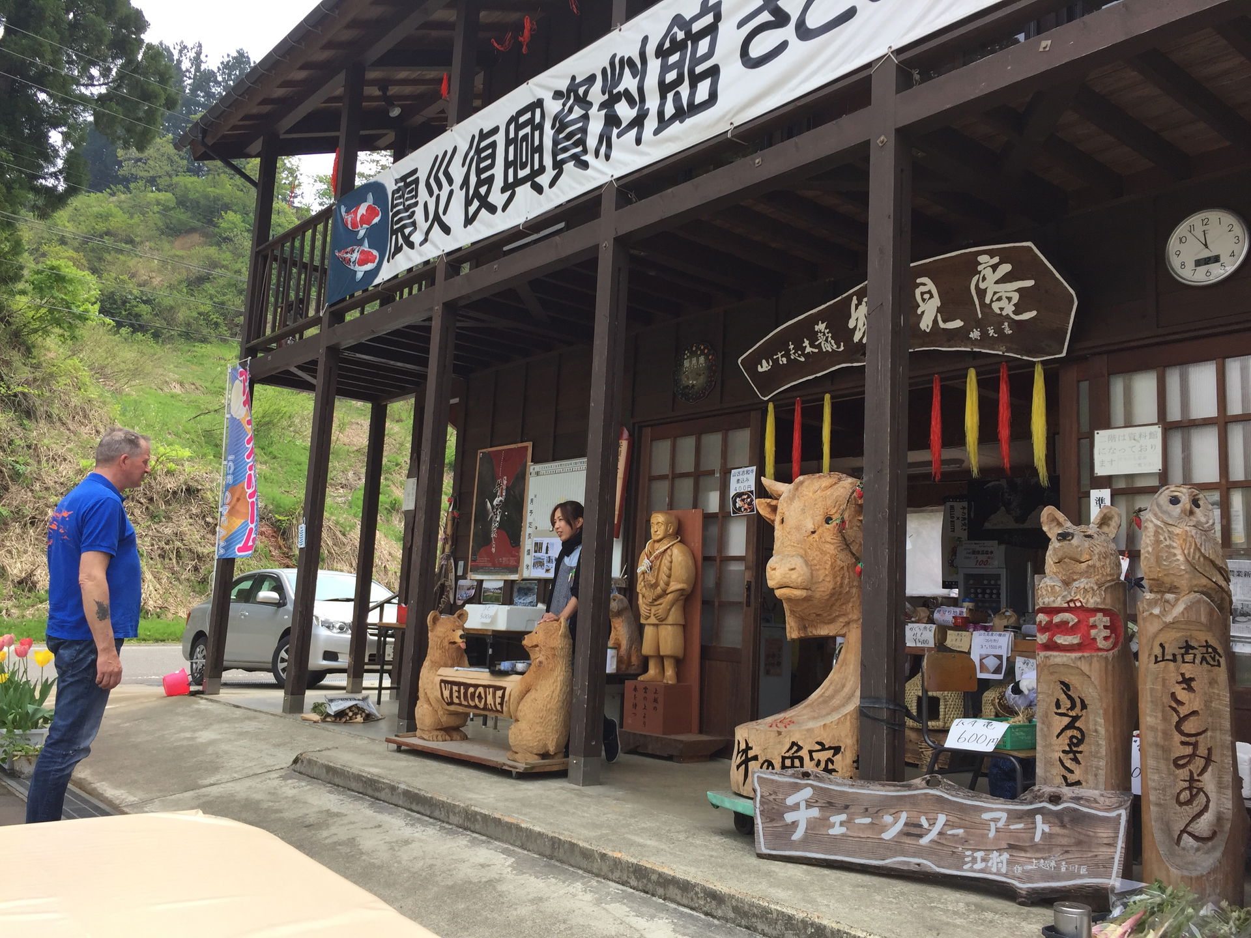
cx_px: 626
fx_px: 1048
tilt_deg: +10.8
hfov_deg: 61.7
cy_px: 469
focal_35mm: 29
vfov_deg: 48.2
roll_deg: -3.5
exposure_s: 1/527
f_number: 2.2
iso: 32
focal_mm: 4.15
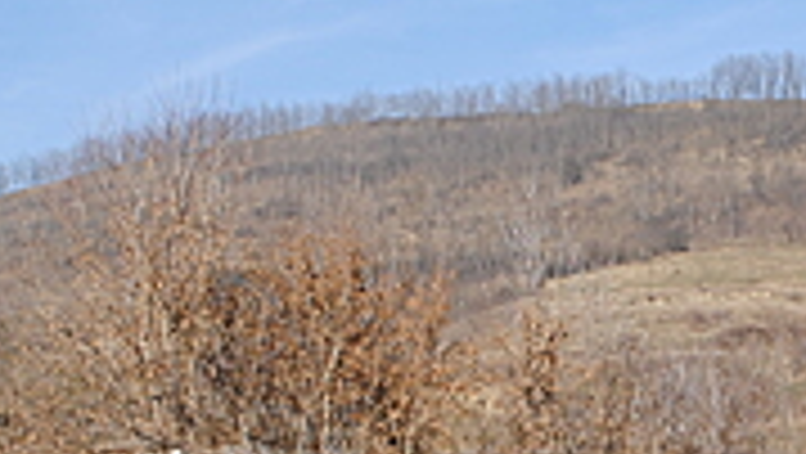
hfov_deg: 26.1
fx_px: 1690
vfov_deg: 15.2
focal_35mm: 79
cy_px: 411
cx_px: 693
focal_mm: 18
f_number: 8
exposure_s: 1/250
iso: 100
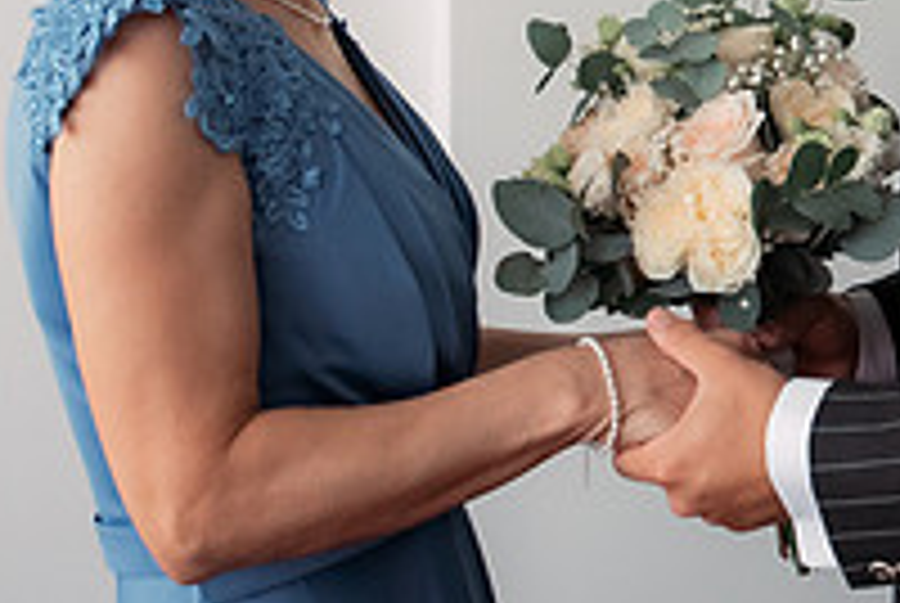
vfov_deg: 13.2
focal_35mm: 103
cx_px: 748
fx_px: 2579
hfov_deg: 19.5
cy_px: -7
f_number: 2.8
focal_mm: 30
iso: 1600
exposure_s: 1/160
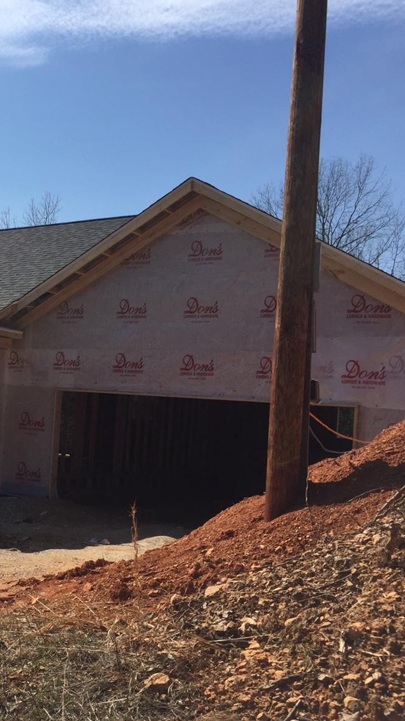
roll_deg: -4.2
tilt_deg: +1.2
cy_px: 365
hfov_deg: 25.1
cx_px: -75
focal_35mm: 43
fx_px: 821
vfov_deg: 47.4
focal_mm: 4.15
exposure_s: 1/2825
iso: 32
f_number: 2.2
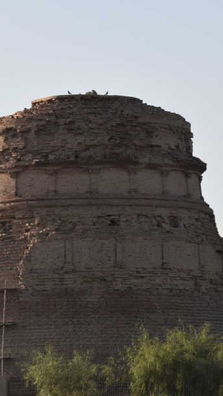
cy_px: 245
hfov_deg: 5.6
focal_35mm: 218
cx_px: 56
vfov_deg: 9.9
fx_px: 2288
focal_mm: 70
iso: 100
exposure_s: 1/200
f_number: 9
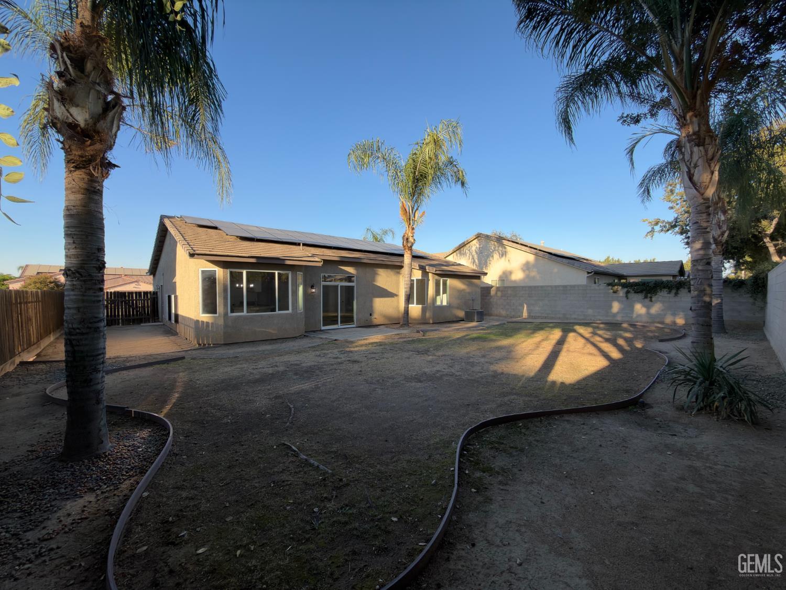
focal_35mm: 14
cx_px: 393
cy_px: 295
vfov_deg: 85.7
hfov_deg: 102.1
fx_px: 318
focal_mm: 2.22
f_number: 2.2
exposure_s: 1/324
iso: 20
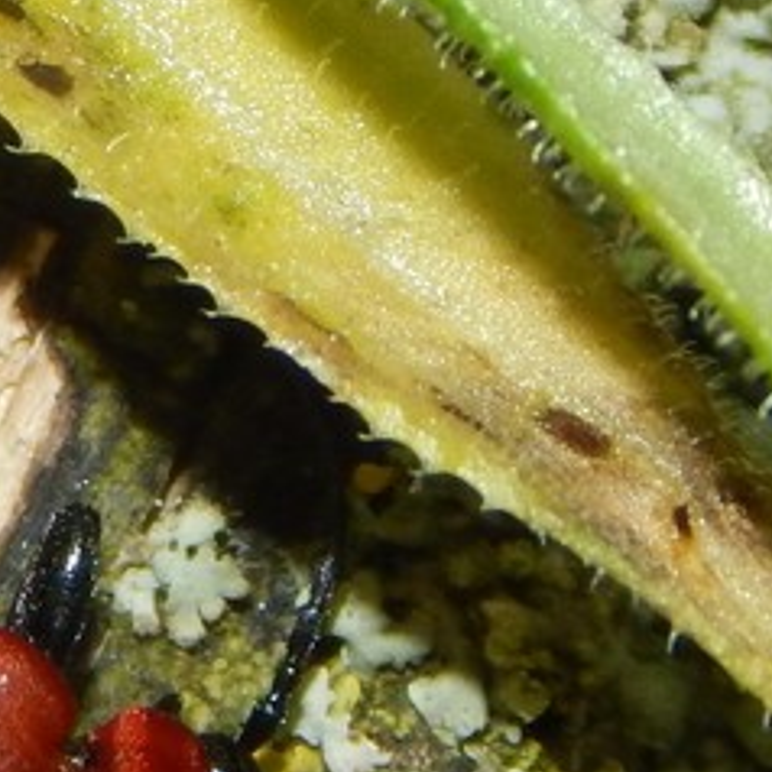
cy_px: 701
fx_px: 12767
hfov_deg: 3.5
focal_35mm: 506
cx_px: -384
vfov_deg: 3.5
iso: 200
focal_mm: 28.7
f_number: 10.1
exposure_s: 1/30
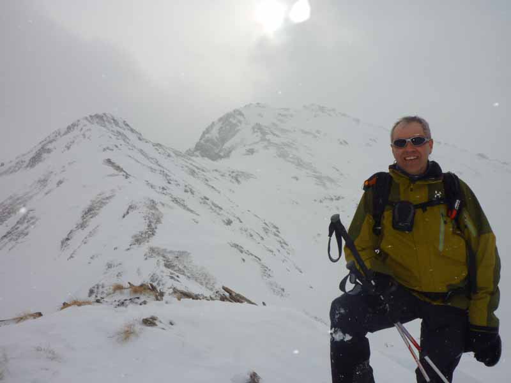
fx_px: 487
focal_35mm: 33
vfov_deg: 42.9
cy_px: 192
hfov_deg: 55.4
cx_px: 256
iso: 100
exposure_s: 1/640
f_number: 5.6
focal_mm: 5.8
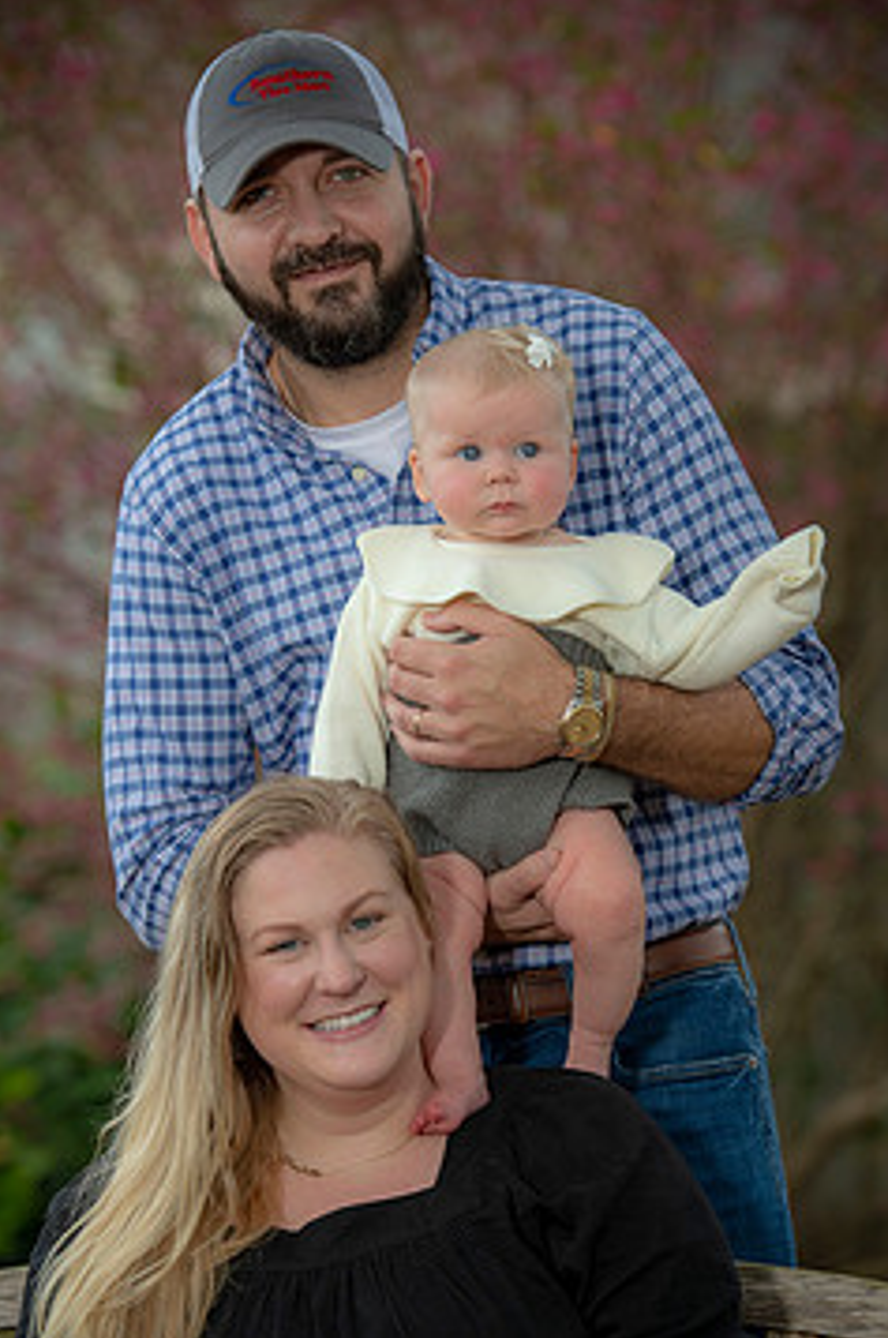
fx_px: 6308
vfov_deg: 12.1
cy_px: 735
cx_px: 437
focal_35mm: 170
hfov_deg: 8.1
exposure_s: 1/200
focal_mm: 135
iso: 160
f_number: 4
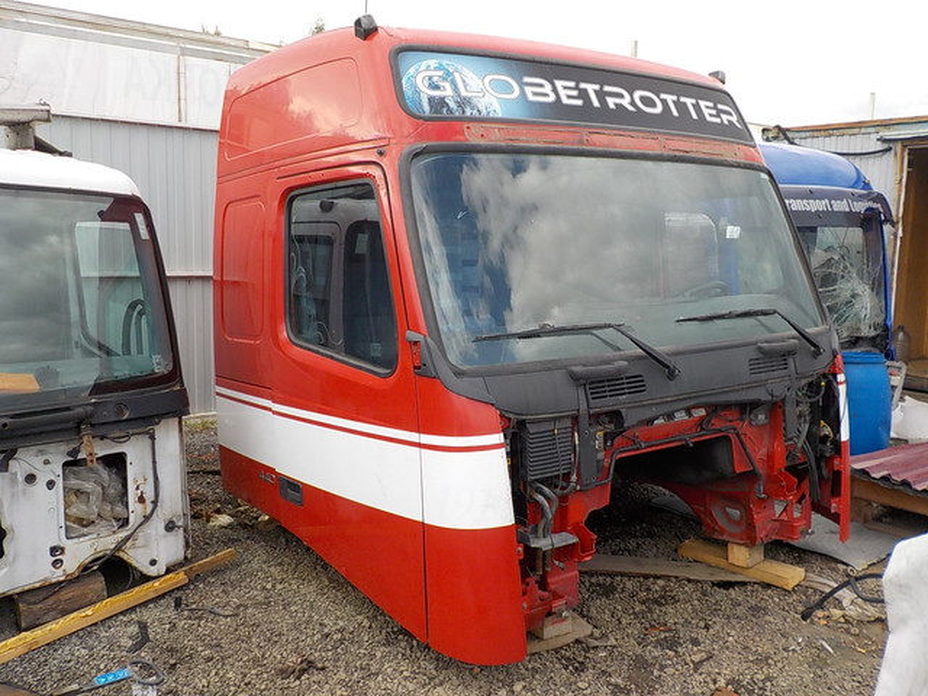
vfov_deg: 46.8
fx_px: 804
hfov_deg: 60.0
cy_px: 348
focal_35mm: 30
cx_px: 464
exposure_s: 1/400
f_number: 3.3
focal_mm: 4.1
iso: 125
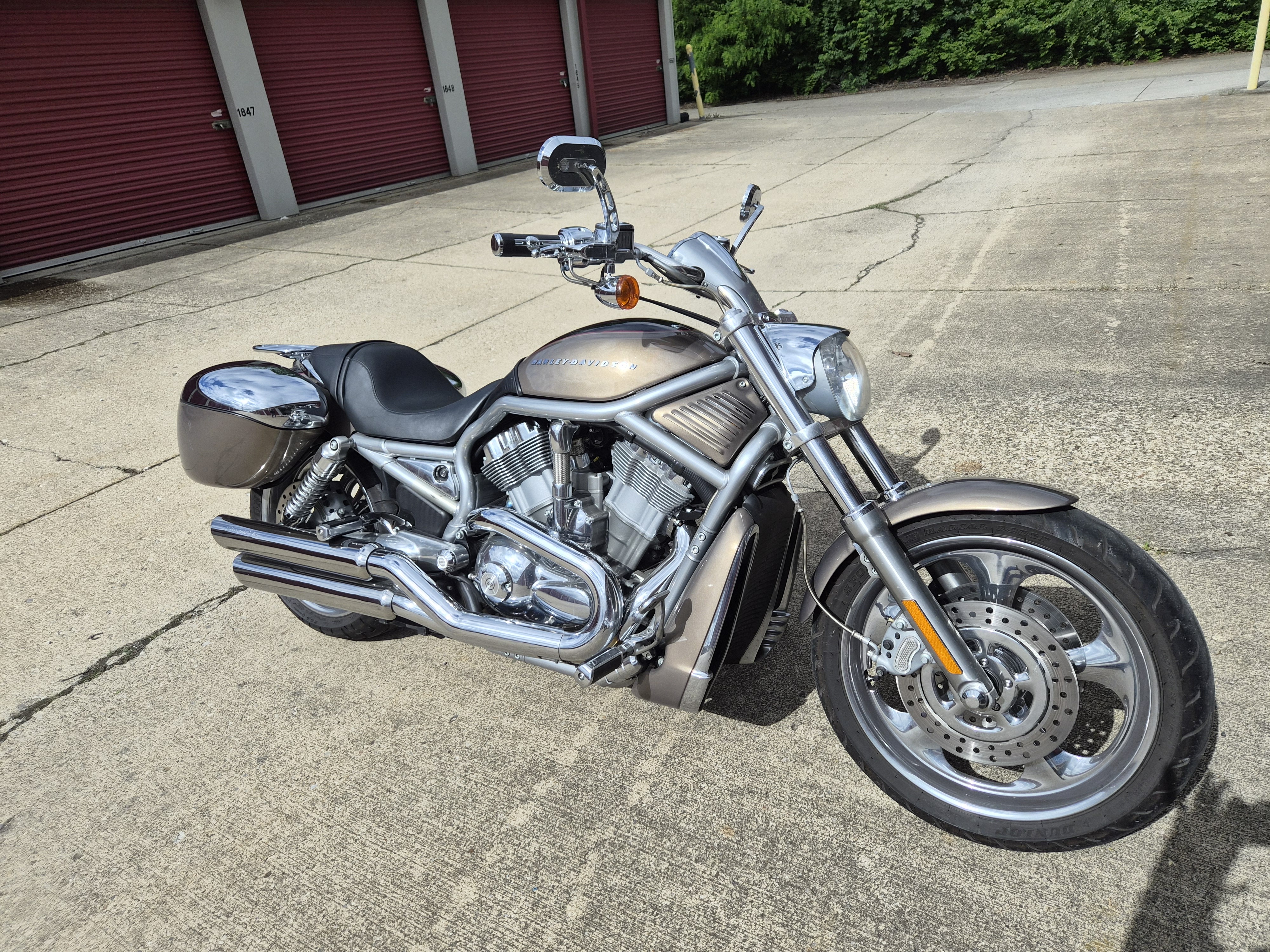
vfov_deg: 58.9
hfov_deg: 73.9
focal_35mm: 23
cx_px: 635
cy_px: 476
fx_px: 844
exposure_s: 1/7696
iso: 64
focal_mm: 5.4
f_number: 1.8
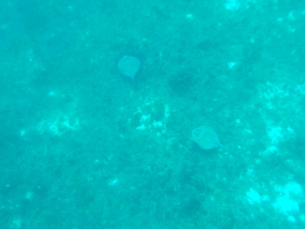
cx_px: 152
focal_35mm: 30
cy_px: 114
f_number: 3.3
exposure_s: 1/160
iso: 125
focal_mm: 4.1
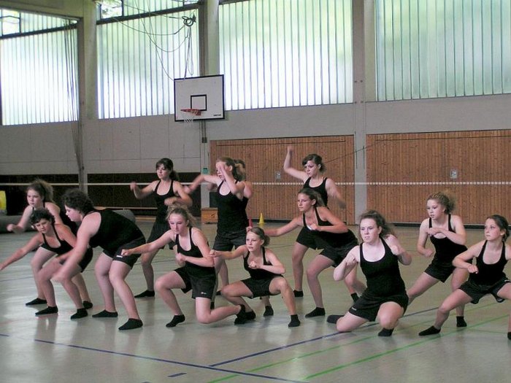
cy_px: 192
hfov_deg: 30.7
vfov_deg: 23.3
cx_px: 256
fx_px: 930
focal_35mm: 63
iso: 80
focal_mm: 9.7
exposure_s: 1/60
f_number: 3.2
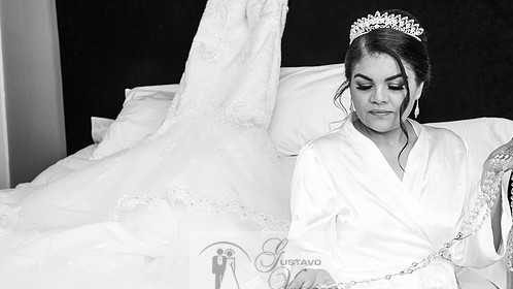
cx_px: 258
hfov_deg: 34.9
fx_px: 816
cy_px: 141
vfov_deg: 20.0
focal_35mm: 60
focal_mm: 38
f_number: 4
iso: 320
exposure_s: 1/125
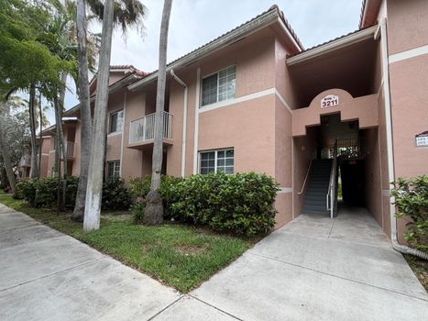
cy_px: 171
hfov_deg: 98.0
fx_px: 185
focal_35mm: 15
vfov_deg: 81.6
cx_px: 228
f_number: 2.2
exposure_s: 1/502
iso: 50
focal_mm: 2.22
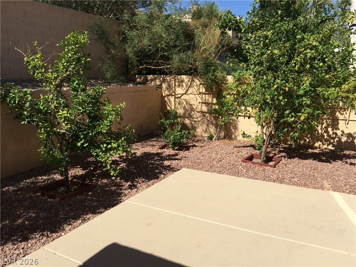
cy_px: 134
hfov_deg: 61.7
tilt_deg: -9.5
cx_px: 178
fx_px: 298
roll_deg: -0.5
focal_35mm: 29
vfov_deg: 48.2
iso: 32
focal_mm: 4.15
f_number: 2.2
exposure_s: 1/2639
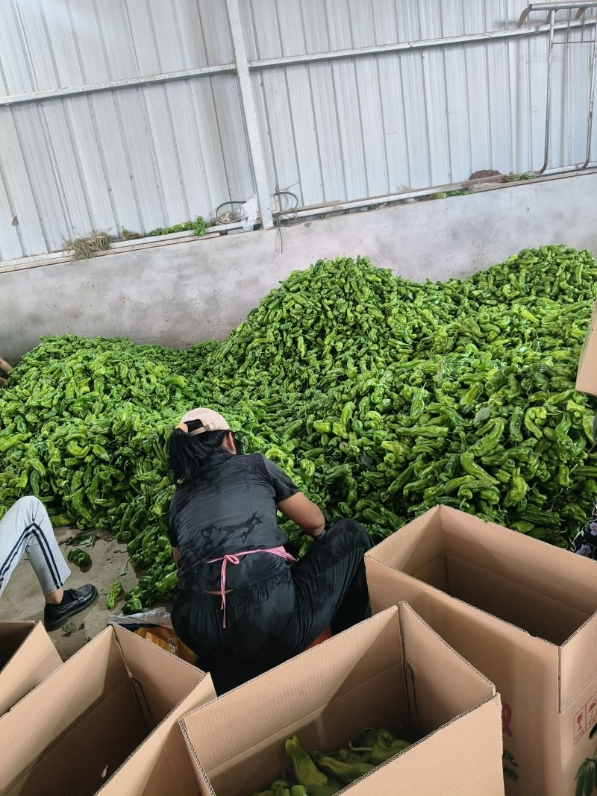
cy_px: 398
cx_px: 298
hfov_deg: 53.1
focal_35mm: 26
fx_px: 598
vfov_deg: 67.3
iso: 800
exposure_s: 1/100
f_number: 1.8
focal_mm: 4.84
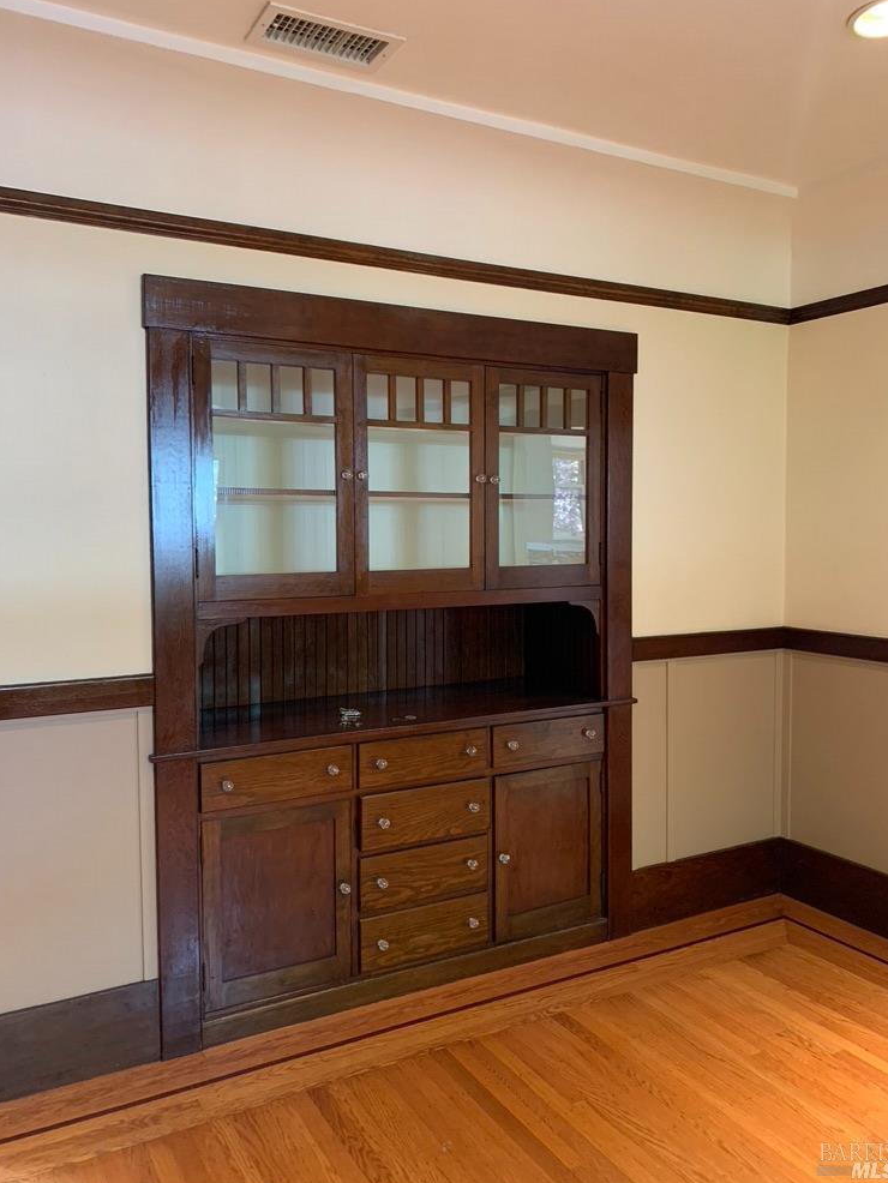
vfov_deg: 65.3
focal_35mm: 27
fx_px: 923
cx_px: 456
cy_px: 581
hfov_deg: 51.4
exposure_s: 1/60
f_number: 1.8
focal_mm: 4.25
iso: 320
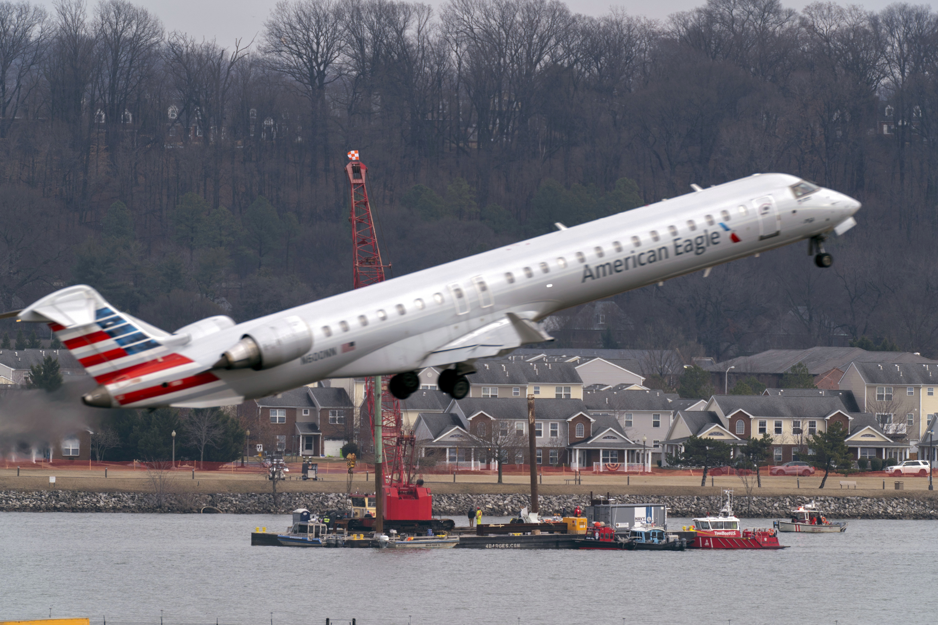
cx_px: 469
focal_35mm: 840
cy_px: 312
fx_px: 21885
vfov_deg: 1.6
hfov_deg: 2.5
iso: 250
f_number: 5.6
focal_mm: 840
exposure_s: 1/500
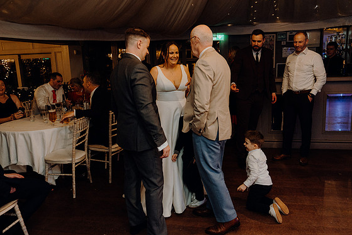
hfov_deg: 65.4
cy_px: 114
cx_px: 182
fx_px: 274
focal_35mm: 28
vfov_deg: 46.4
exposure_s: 1/160
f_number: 3.5
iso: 2500
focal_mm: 27
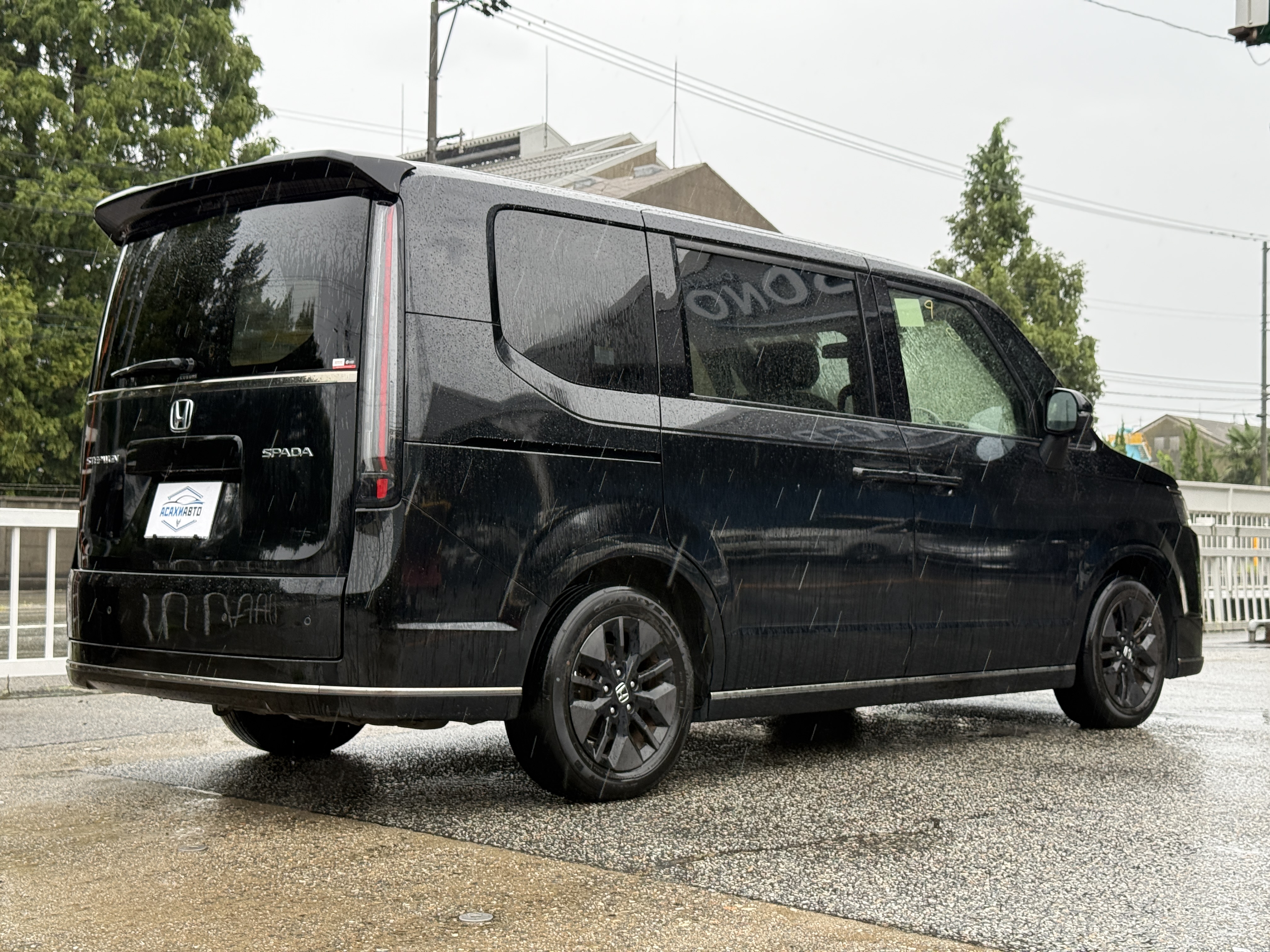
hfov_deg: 39.7
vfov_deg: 30.3
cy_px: 476
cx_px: 635
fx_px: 1761
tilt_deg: +2.5
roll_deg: -0.9
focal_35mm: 48
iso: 100
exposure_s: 1/255
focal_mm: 6.76
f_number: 1.78
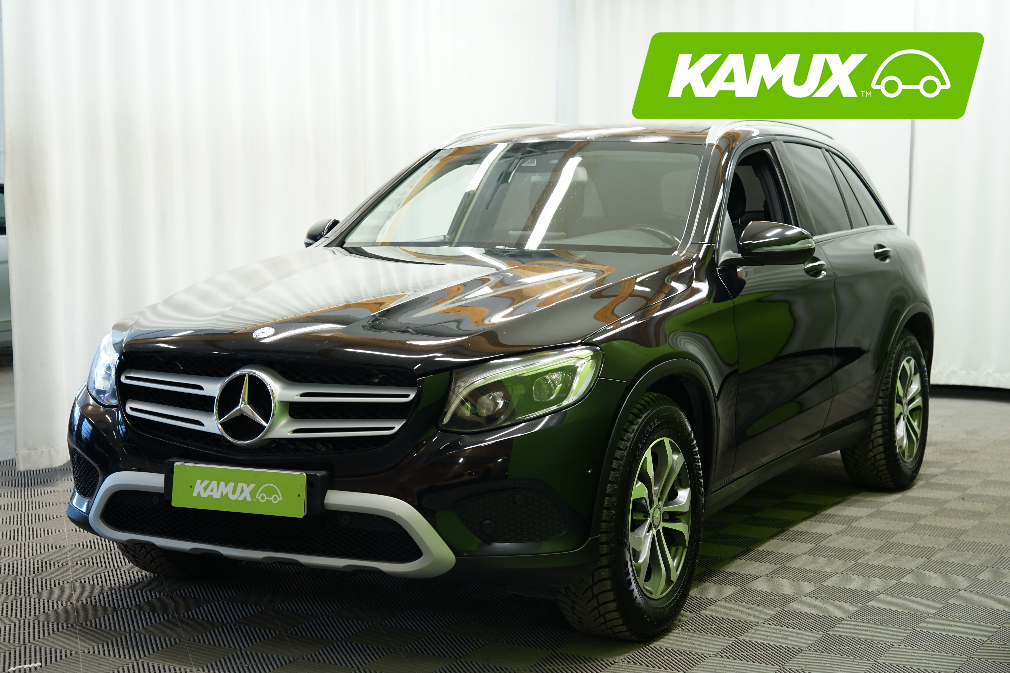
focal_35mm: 59
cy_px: 336
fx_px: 1655
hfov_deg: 33.9
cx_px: 505
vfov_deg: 23.0
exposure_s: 1/15
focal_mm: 59
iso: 500
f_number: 5
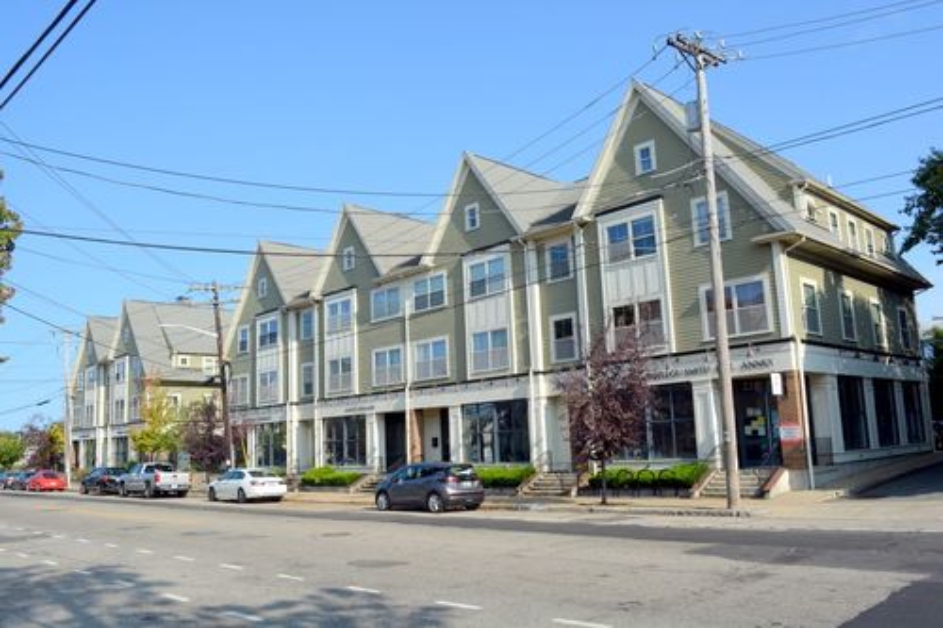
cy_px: 314
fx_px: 786
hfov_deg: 61.9
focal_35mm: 30
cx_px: 472
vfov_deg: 43.6
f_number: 8
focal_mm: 20
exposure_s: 1/200
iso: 100
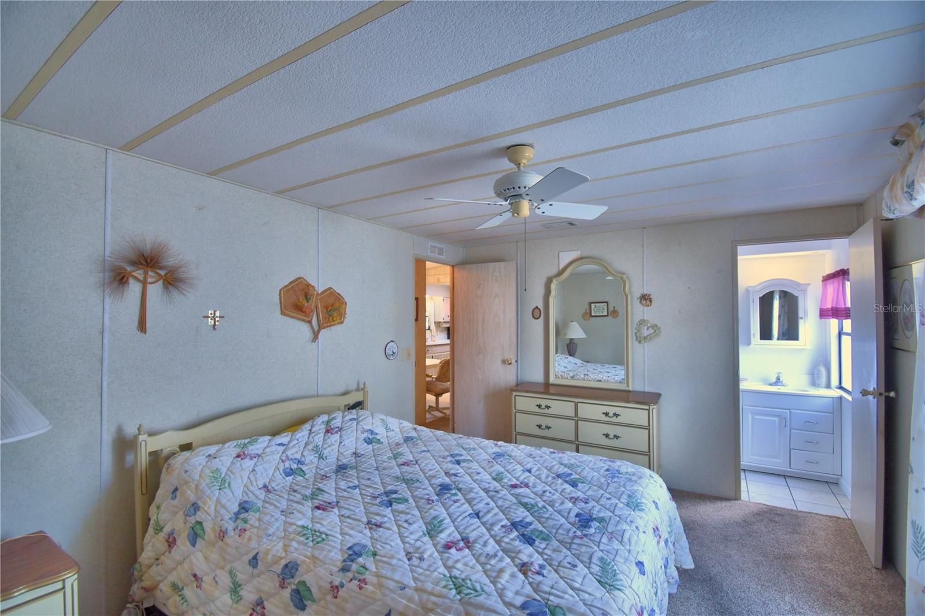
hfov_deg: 100.4
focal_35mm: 15
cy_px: 308
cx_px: 462
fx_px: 385
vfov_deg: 77.3
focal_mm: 10
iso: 400
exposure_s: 1/50
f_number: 4.5
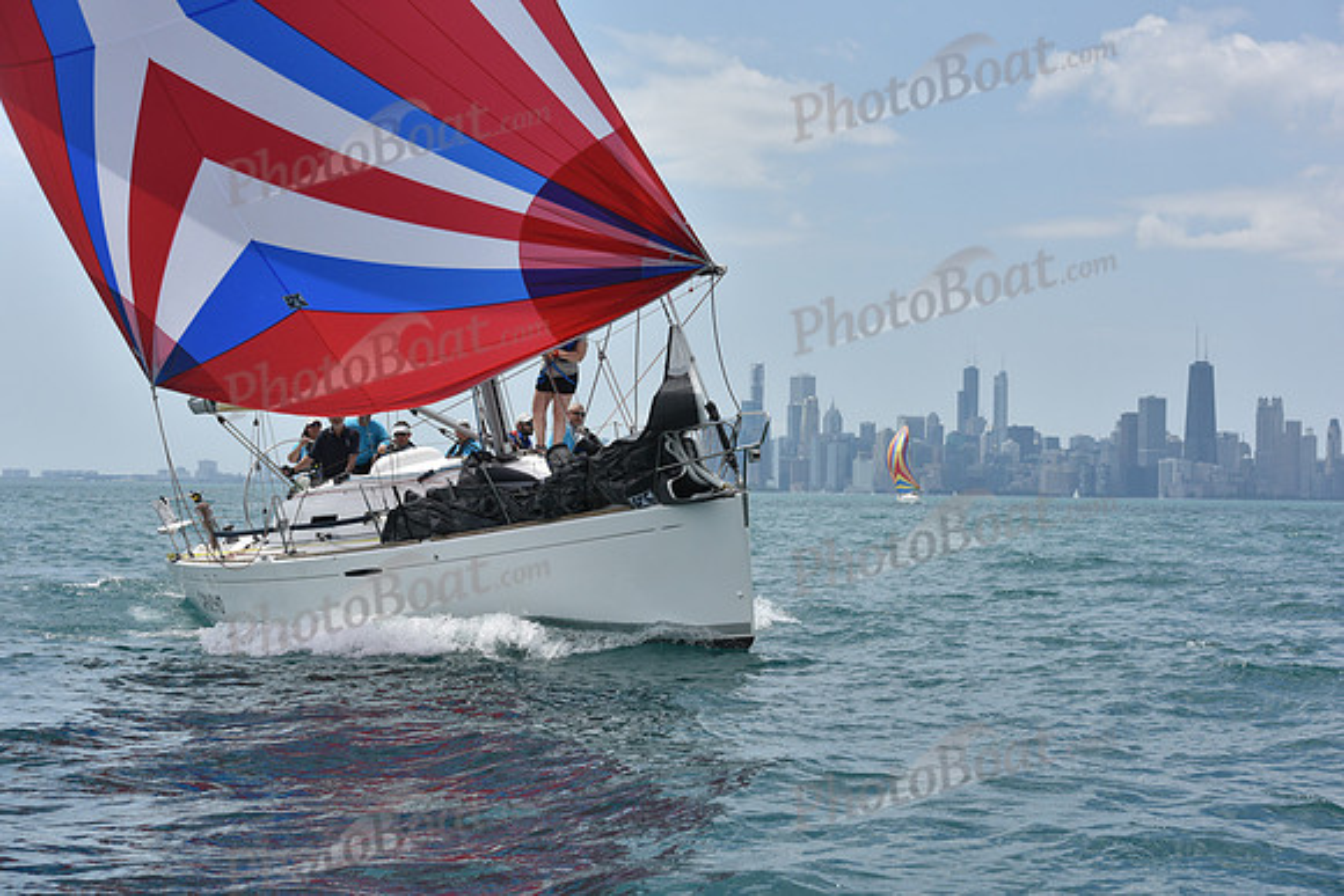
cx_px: 672
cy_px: 448
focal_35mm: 70
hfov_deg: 28.8
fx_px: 2614
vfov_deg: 19.5
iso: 250
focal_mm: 70
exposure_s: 1/1250
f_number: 8
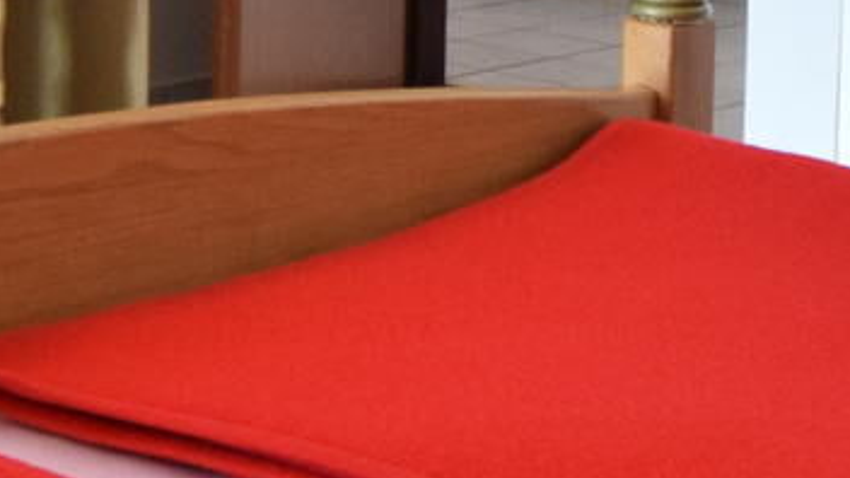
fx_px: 2412
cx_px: 406
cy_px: -391
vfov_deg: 10.6
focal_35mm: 107
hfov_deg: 20.0
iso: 800
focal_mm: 10
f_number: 3.5
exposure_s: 1/80
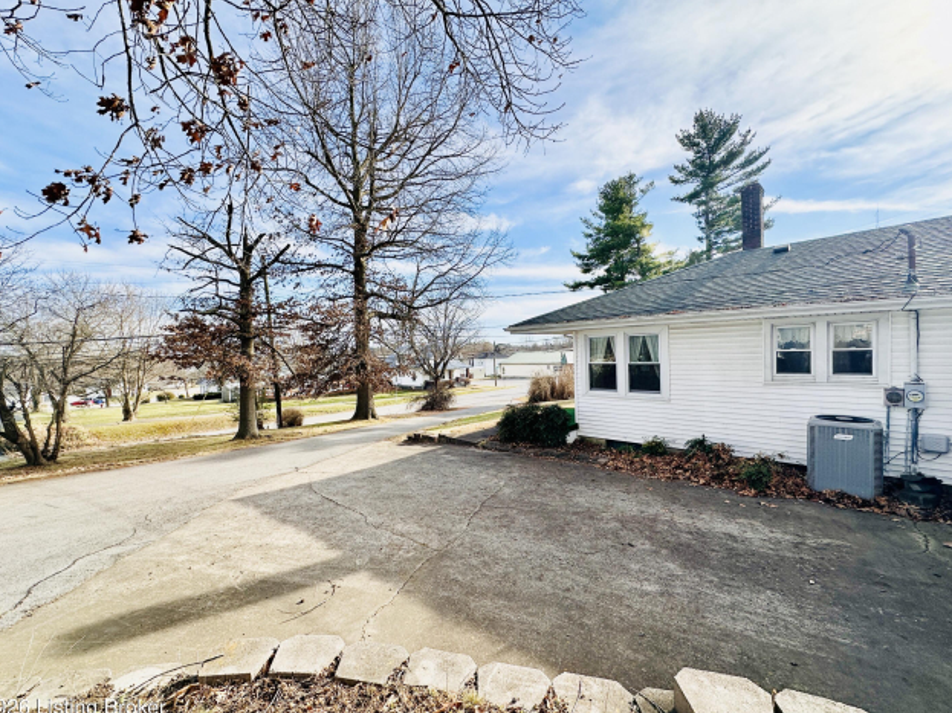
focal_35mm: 15
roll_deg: +1.4
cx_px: 474
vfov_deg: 81.7
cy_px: 360
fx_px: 412
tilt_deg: -2.3
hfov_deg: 98.2
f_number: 2.2
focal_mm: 2.22
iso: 50
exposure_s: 1/1335
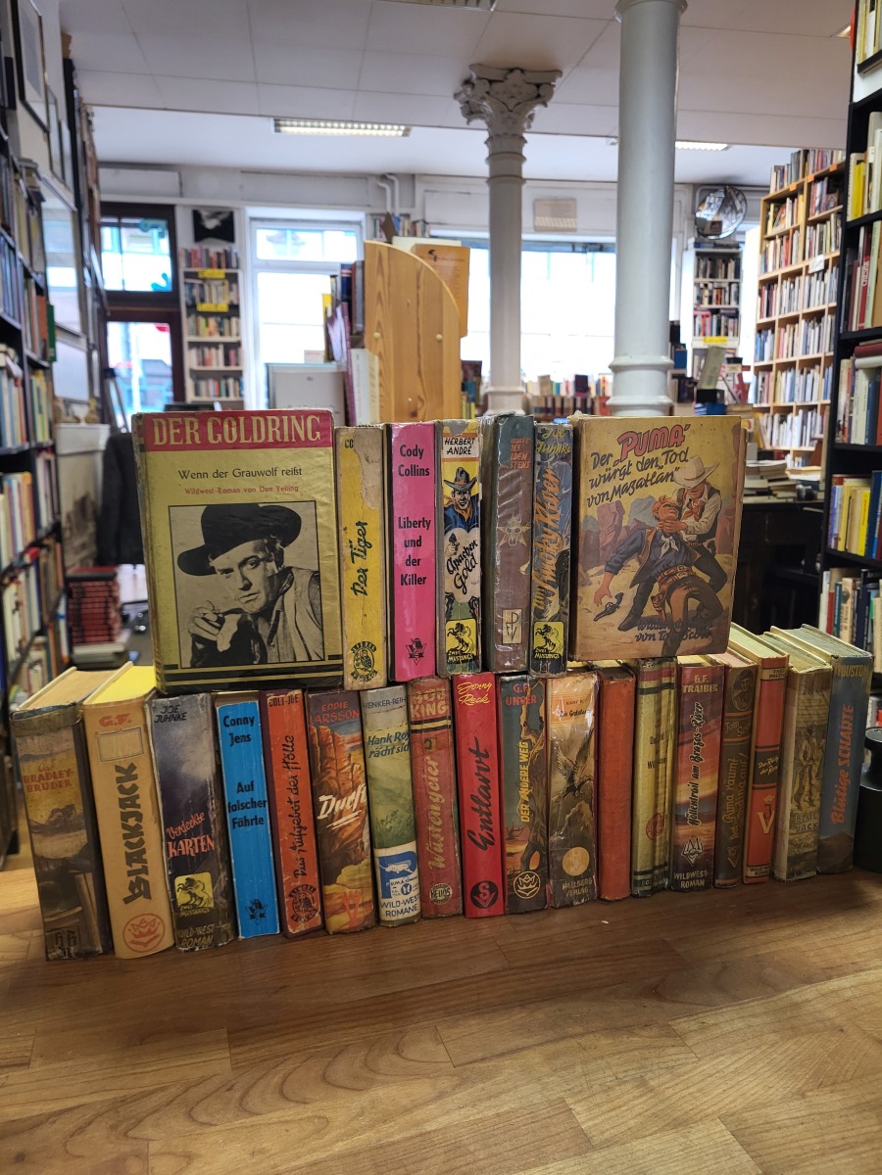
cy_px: 588
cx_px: 441
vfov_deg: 67.3
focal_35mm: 26
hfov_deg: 53.1
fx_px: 883
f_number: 1.8
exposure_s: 1/100
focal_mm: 5.4
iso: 250
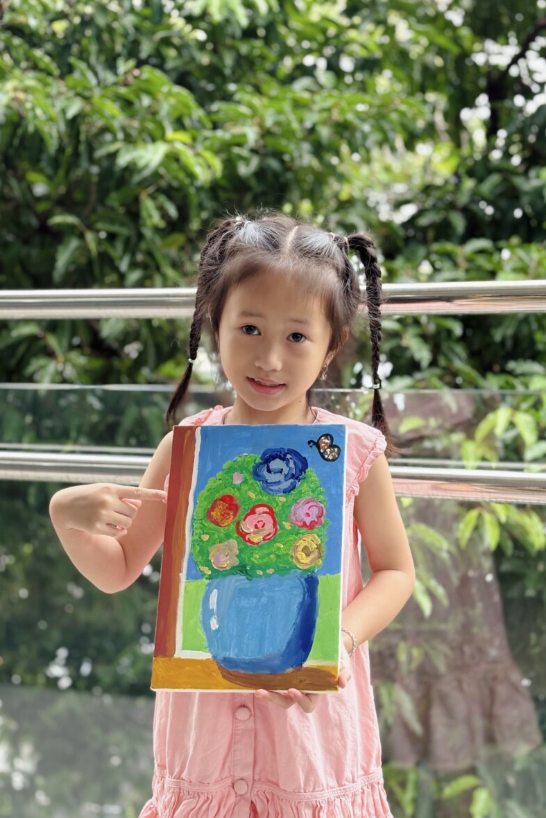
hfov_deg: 24.6
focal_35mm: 55
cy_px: 408
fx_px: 1251
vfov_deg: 36.2
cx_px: 280
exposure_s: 1/242
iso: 50
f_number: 1.6
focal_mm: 5.96
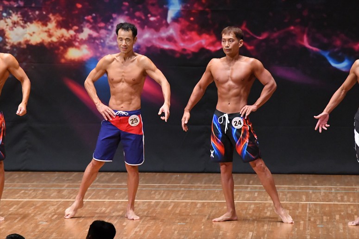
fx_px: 2691
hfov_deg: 7.6
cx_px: 180
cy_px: 120
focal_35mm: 270
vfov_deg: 5.1
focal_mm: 180
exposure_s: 1/400
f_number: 5.6
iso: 8000
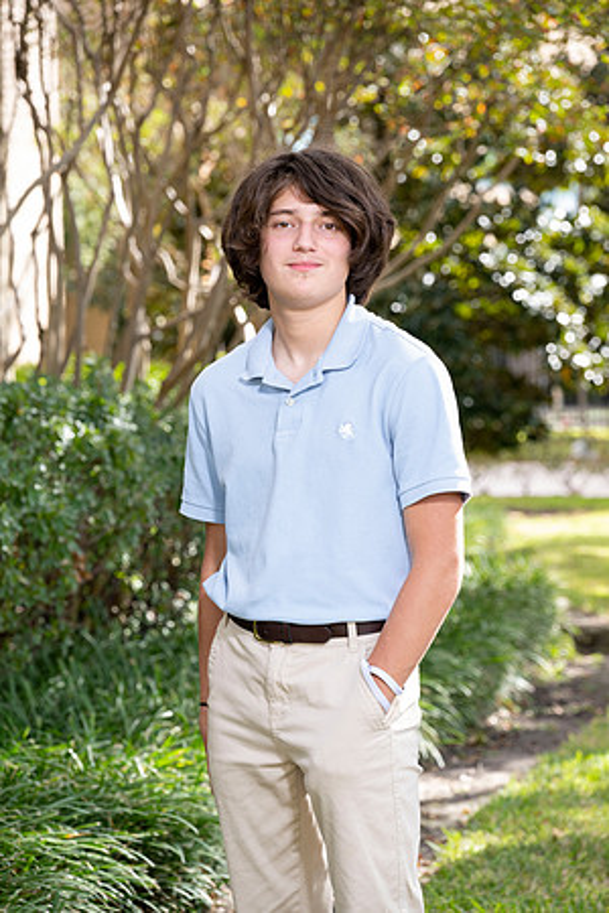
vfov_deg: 17.1
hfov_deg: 11.4
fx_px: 3045
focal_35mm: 120
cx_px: 304
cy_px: 456
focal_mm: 120
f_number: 6.3
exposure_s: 1/160
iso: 400
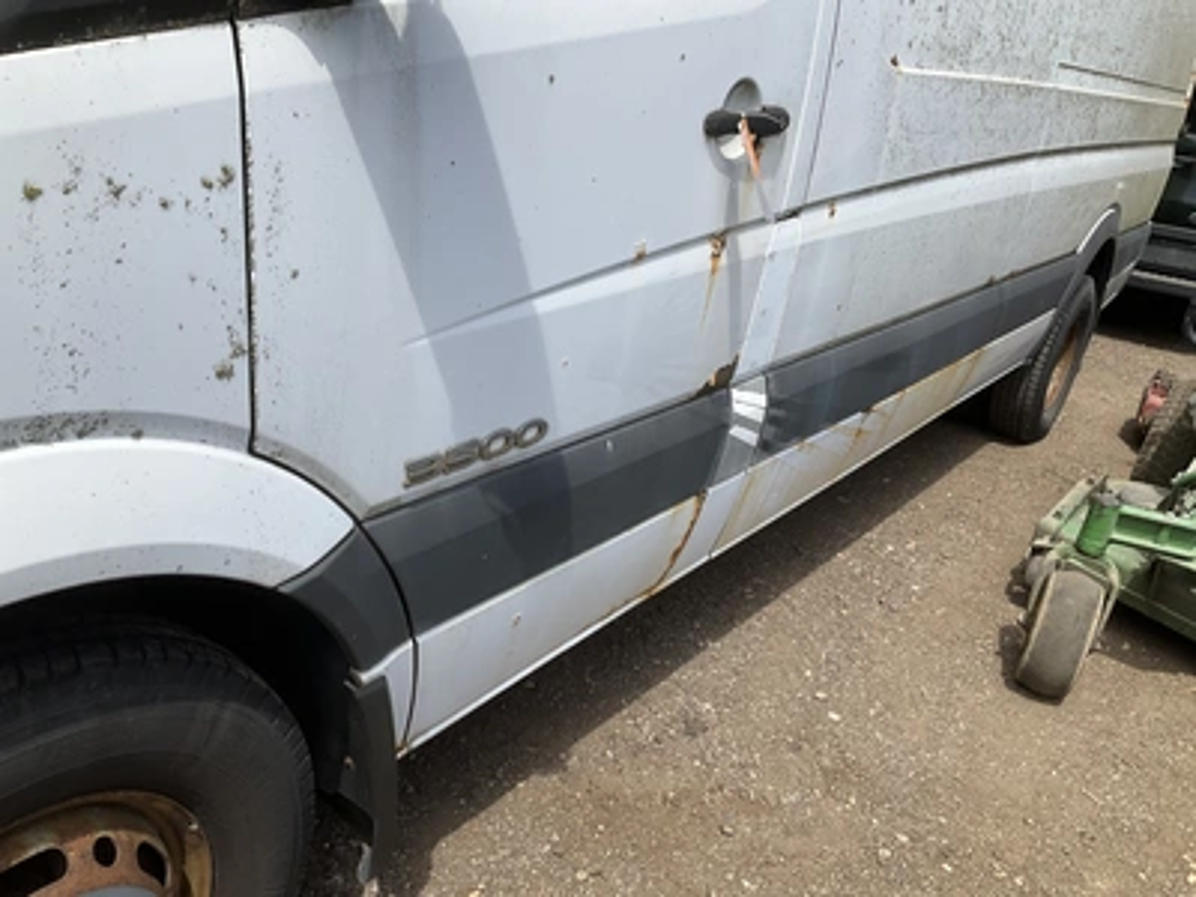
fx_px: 1002
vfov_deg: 48.2
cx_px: 598
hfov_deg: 61.7
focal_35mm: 29
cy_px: 448
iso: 25
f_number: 1.8
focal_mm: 3
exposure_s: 1/1626
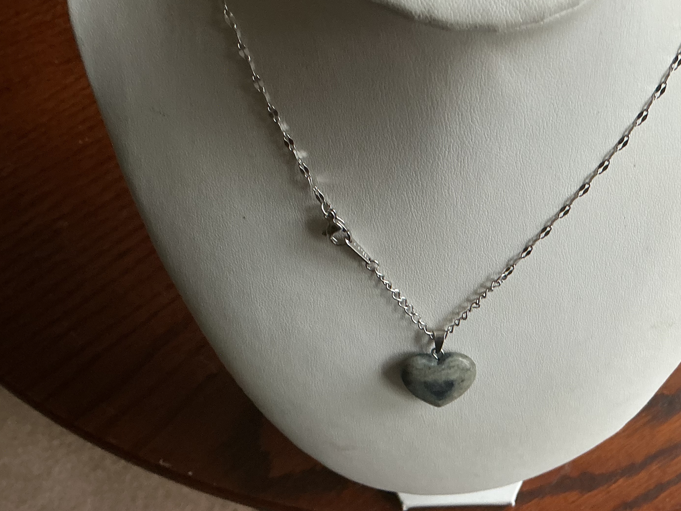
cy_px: 245
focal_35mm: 42
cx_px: 490
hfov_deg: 43.7
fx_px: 826
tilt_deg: -66.8
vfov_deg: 34.3
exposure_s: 1/50
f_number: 1.8
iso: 100
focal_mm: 3
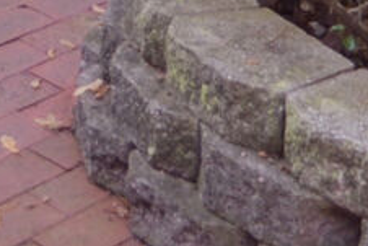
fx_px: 1565
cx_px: -72
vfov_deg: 7.1
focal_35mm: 153
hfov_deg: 13.1
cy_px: -691
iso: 400
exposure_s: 1/40
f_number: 3.5
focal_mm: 20
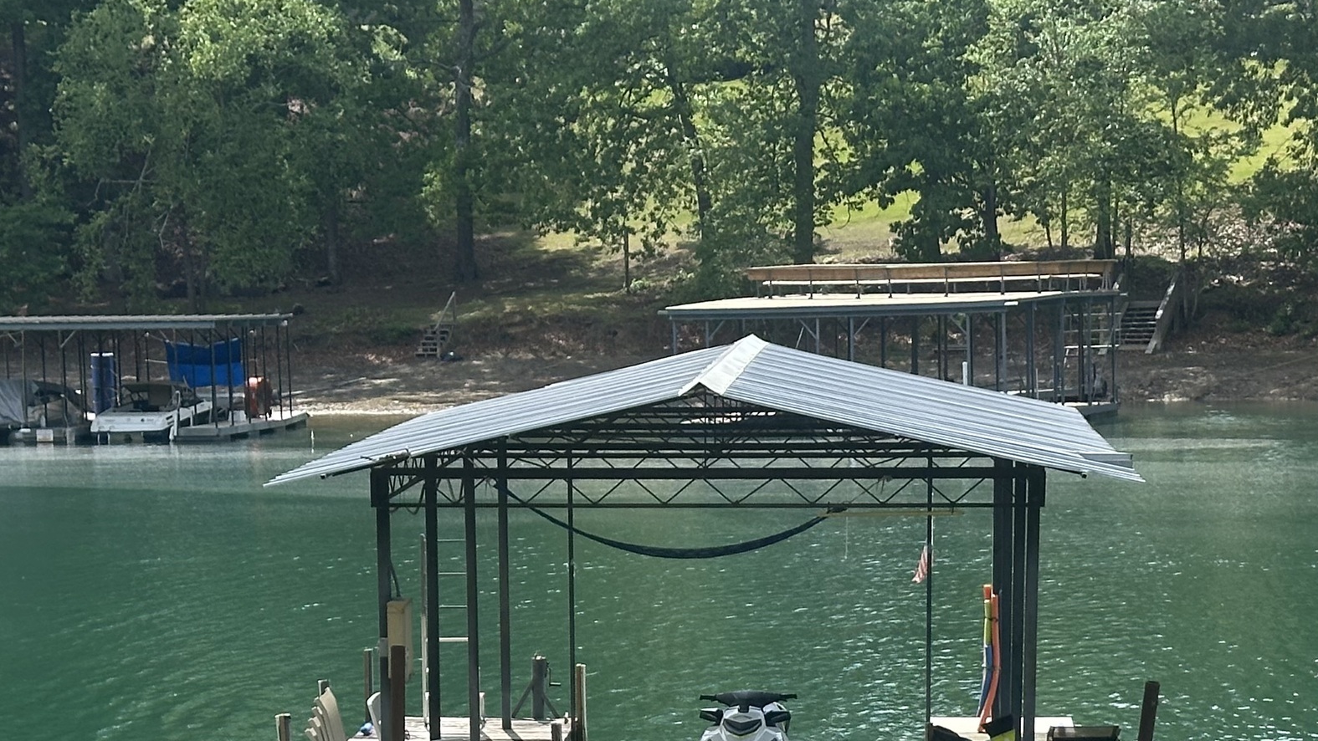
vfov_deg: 11.6
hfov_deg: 20.9
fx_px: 3565
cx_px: 643
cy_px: 888
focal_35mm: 102
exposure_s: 1/2532
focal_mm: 6.86
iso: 64
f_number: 1.78
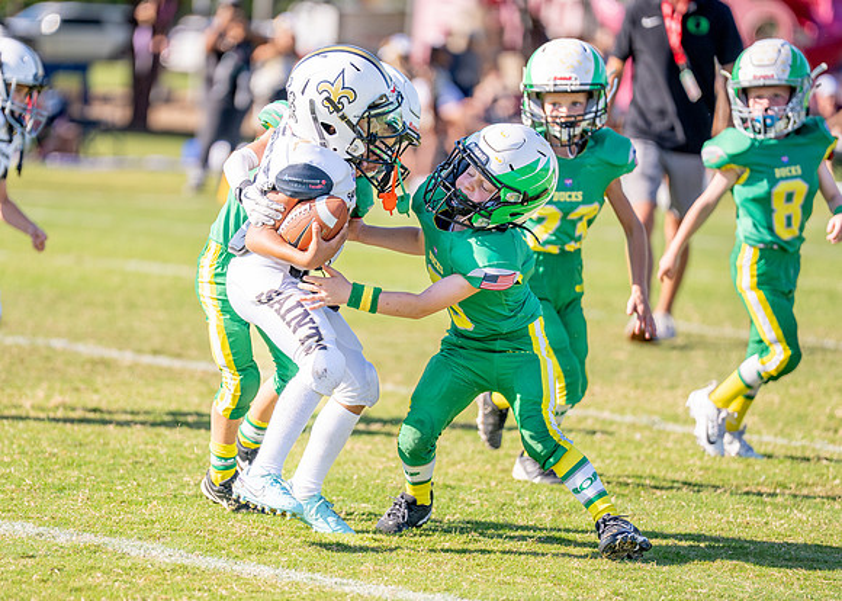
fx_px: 5561
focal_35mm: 233
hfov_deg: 8.7
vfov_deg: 6.2
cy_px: 326
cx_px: 348
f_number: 2.8
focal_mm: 200
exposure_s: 1/2500
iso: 250
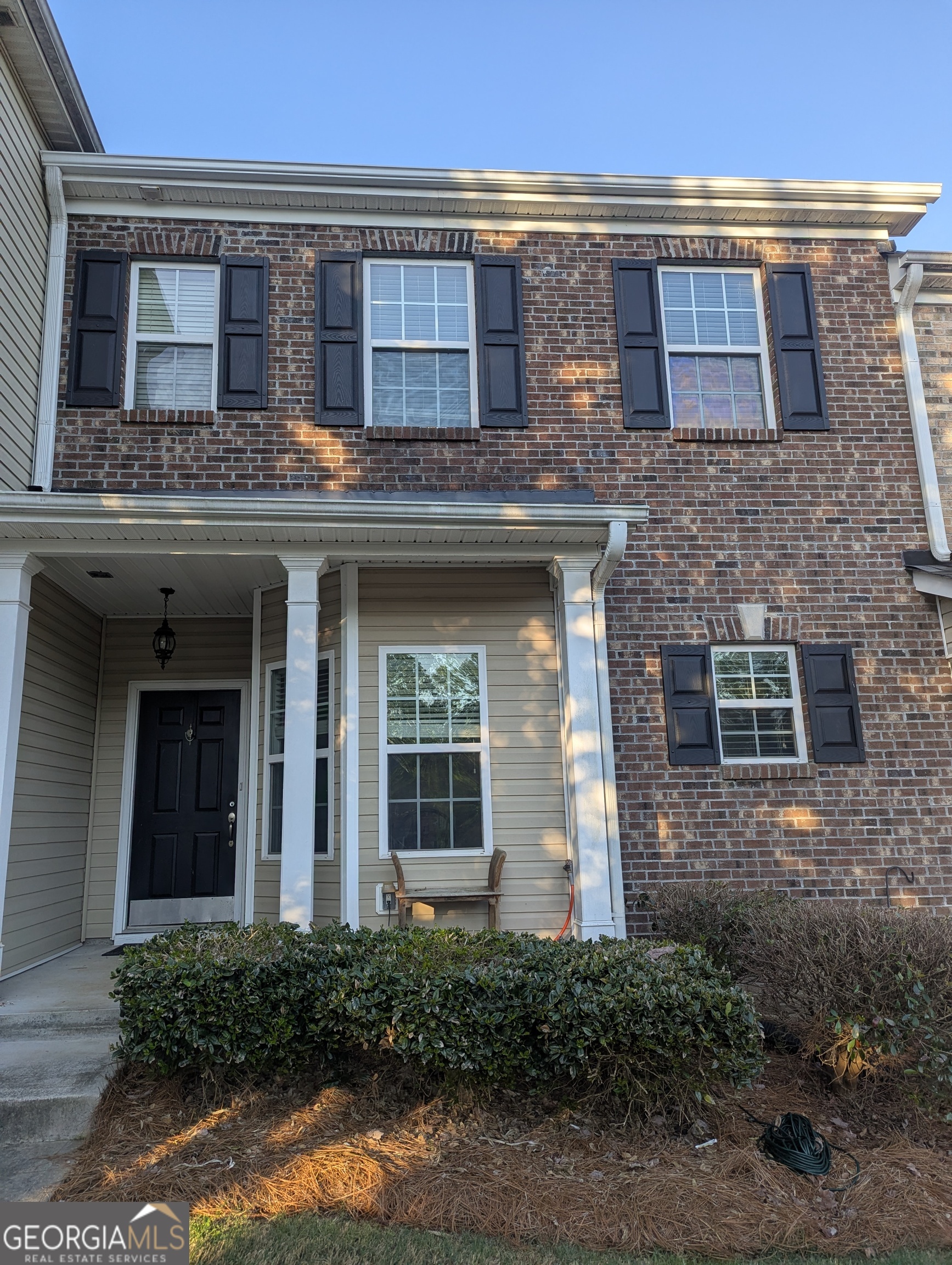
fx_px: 878
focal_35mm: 24
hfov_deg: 56.9
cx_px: 476
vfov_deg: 71.5
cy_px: 632
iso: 47
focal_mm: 6.81
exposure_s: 1/422
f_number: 1.85
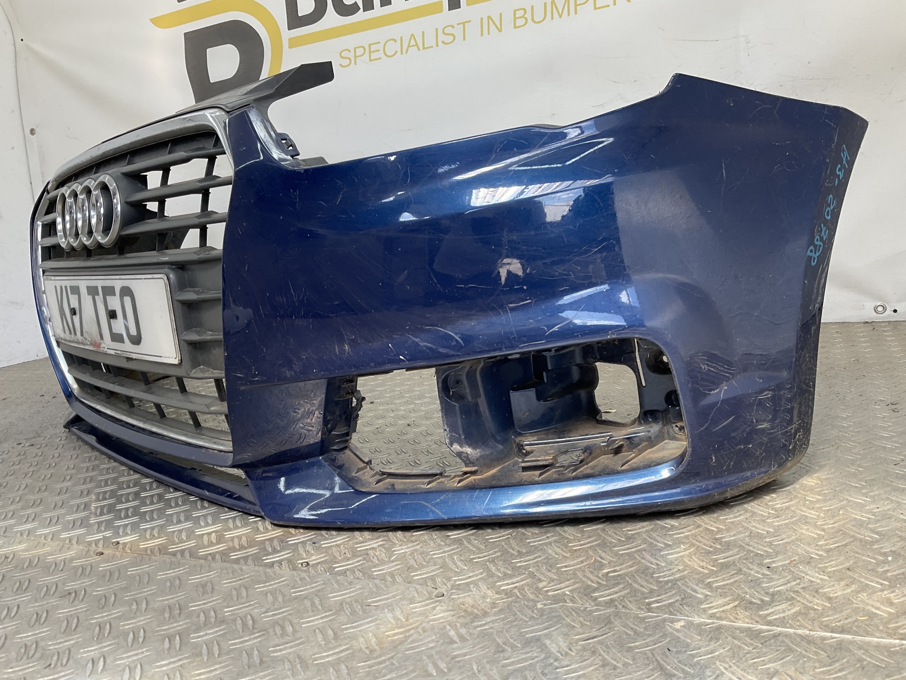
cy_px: 340
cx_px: 453
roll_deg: +7.0
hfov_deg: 61.7
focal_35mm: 29
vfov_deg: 48.2
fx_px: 759
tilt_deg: -11.6
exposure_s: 1/119
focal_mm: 3
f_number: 1.8
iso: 16
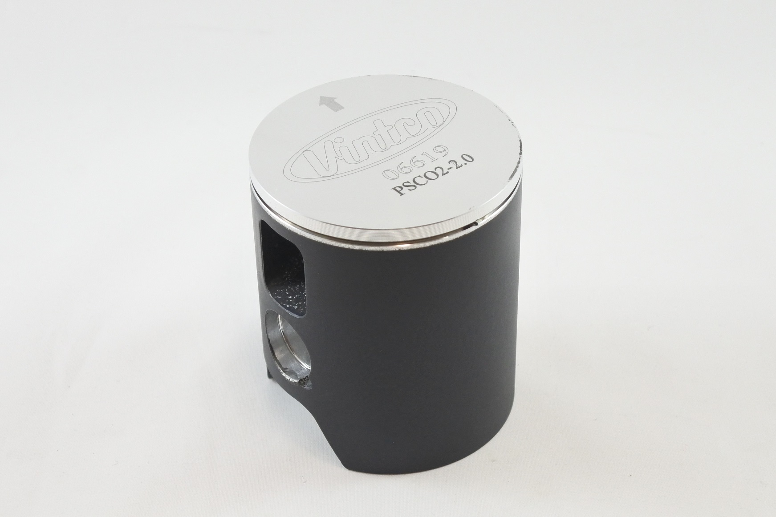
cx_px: 388
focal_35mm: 56
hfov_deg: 35.6
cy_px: 258
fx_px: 1207
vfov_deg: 24.2
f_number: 4.8
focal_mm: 21
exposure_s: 1/125
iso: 500
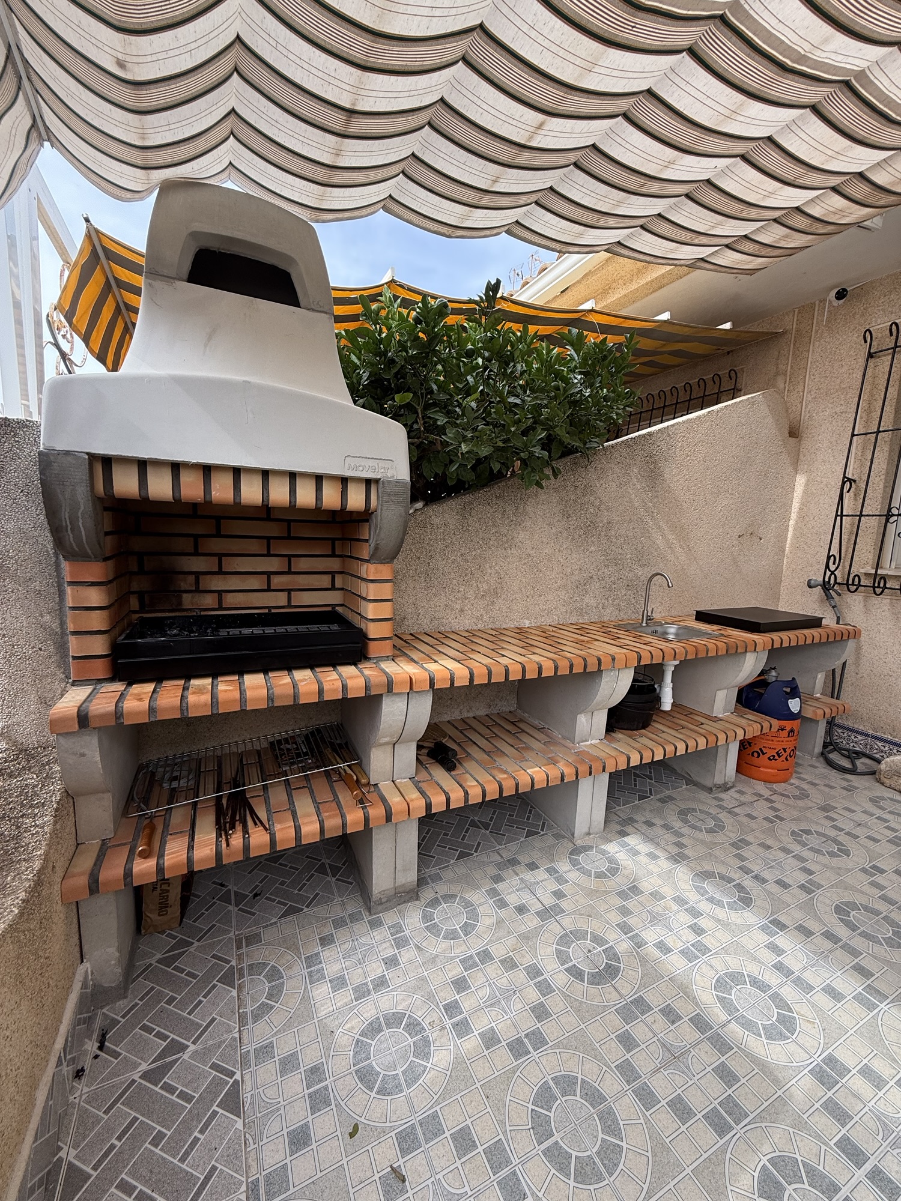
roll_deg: -2.6
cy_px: 600
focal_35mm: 14
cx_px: 450
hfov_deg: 85.7
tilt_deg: -7.2
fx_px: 486
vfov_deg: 102.1
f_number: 2.2
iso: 50
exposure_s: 1/319
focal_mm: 2.22
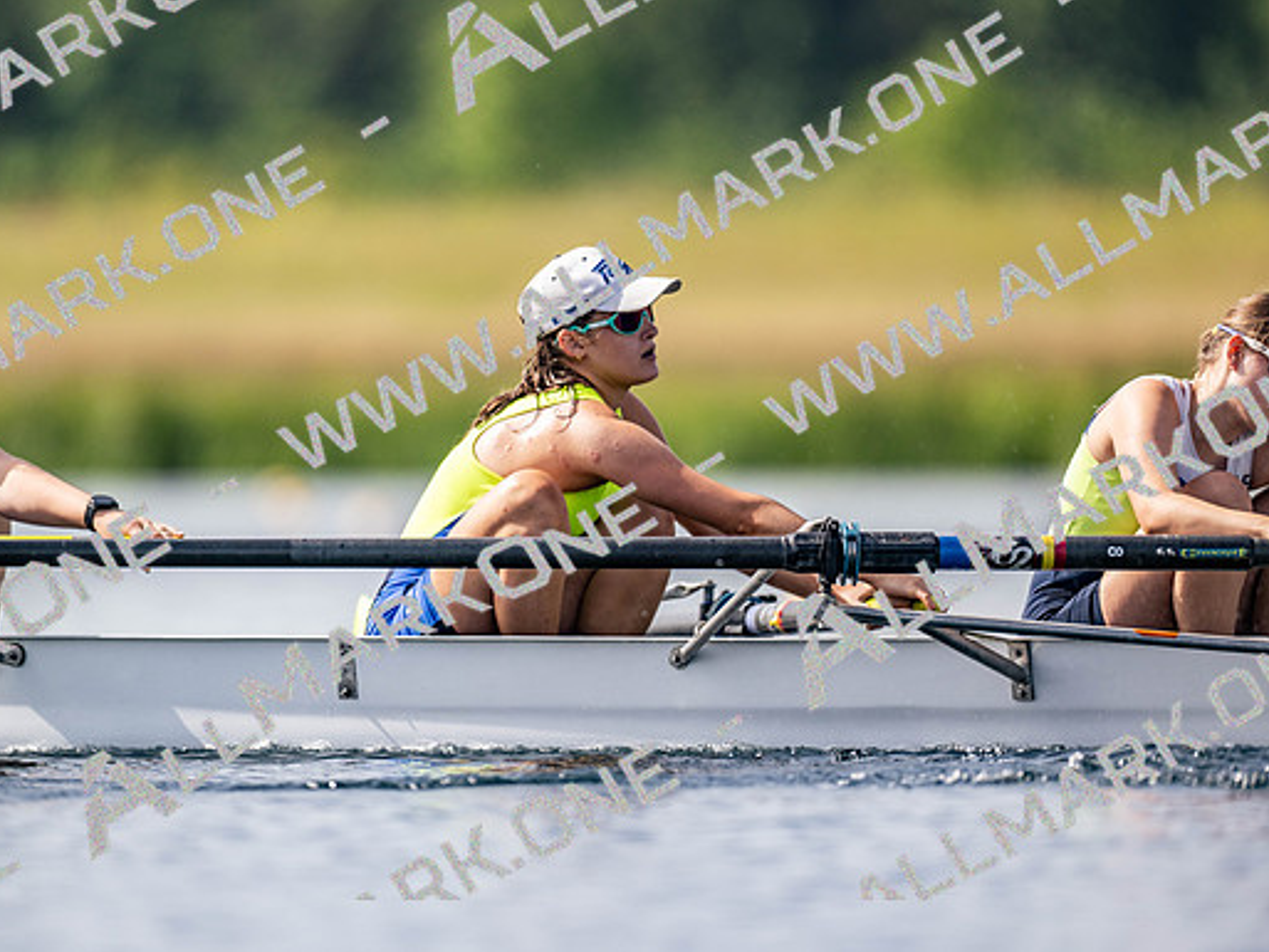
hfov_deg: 3.0
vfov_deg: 2.3
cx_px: 584
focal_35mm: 653
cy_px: 476
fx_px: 23944
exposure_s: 1/2500
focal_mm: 600
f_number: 4
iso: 180
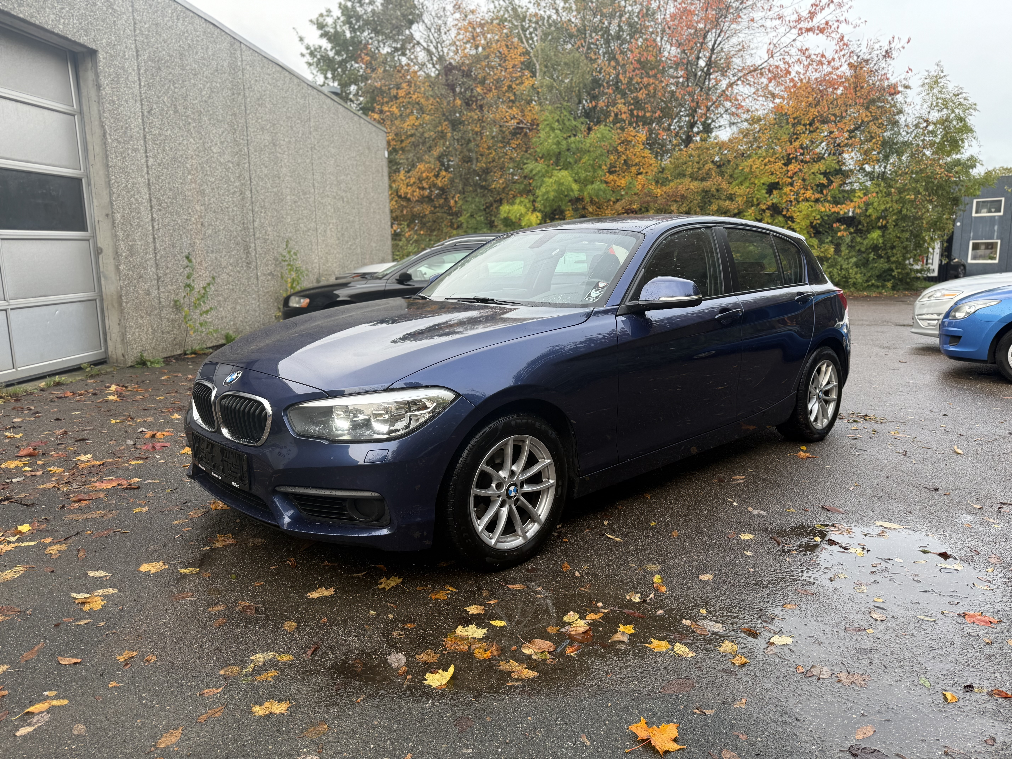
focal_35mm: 24
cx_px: 506
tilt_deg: -9.8
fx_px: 702
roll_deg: +0.5
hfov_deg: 71.6
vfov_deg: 56.8
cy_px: 380
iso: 100
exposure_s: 1/150
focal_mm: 6.76
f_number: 1.78
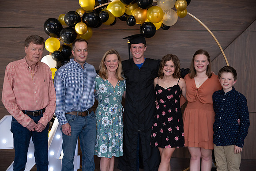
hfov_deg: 36.2
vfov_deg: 24.6
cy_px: 86
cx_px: 128
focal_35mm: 55
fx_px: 391
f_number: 4
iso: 1600
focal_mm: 55
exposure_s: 1/200
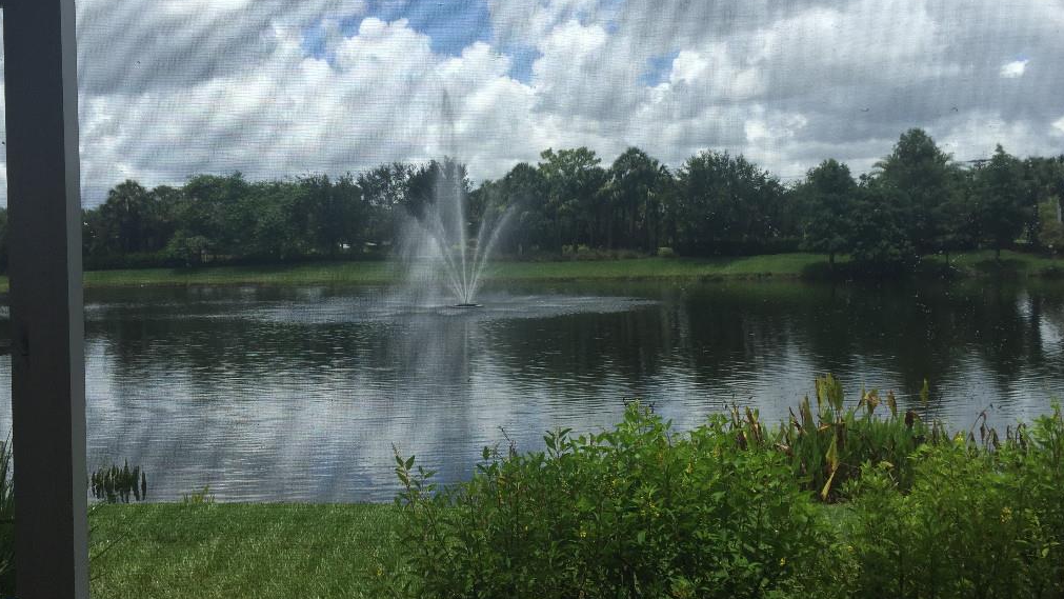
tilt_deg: +0.7
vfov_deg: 36.6
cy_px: 255
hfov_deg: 61.0
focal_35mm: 32
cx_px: 528
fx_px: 903
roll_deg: +0.7
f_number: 2.2
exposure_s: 1/1647
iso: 32
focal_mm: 4.15
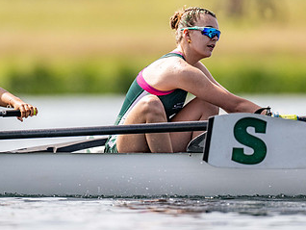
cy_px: 82
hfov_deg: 1.9
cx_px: 153
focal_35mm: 1051
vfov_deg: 1.4
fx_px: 9298
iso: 200
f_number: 4
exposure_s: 1/2500
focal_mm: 600
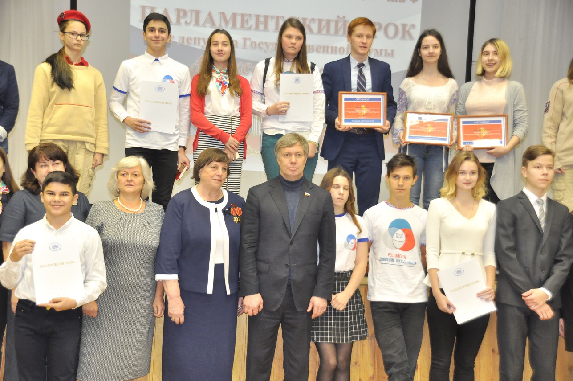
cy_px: 190
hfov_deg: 35.1
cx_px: 286
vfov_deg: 23.7
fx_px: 906
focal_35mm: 57
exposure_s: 1/30
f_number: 4.2
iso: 1000
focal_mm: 38
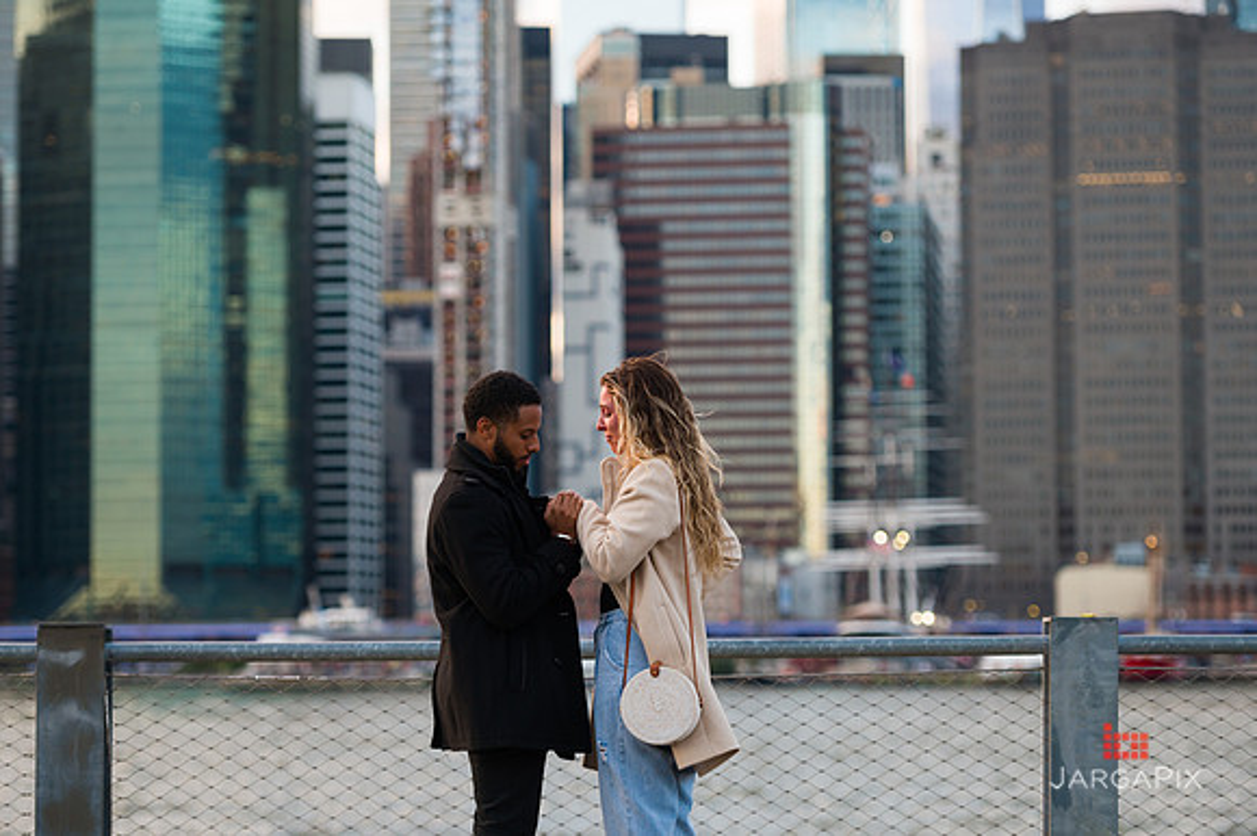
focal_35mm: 110
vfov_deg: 12.4
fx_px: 3838
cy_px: 418
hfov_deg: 18.6
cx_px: 628
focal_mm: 110
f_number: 3.2
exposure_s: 1/320
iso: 200
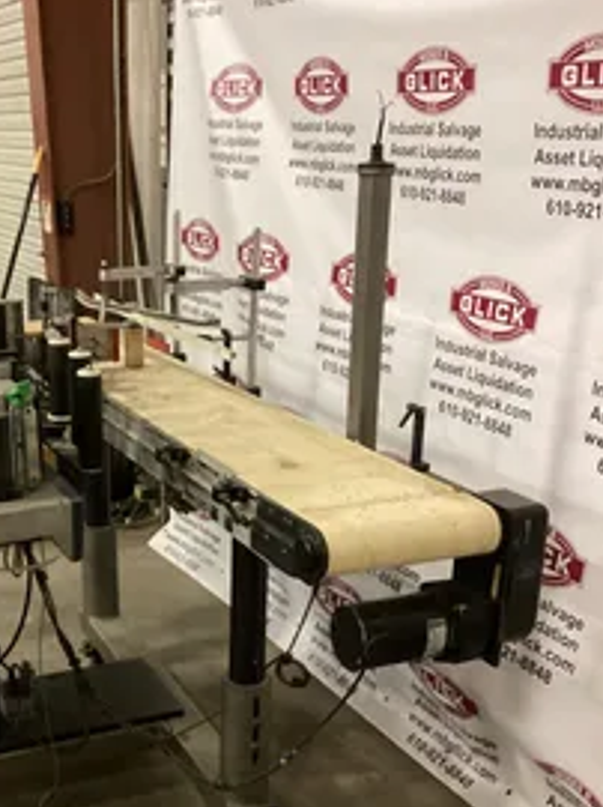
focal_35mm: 46
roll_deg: +1.6
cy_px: 532
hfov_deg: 31.0
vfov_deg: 40.8
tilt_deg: -19.5
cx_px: 167
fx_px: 1070
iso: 400
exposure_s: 1/40
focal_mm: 3.3
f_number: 2.4
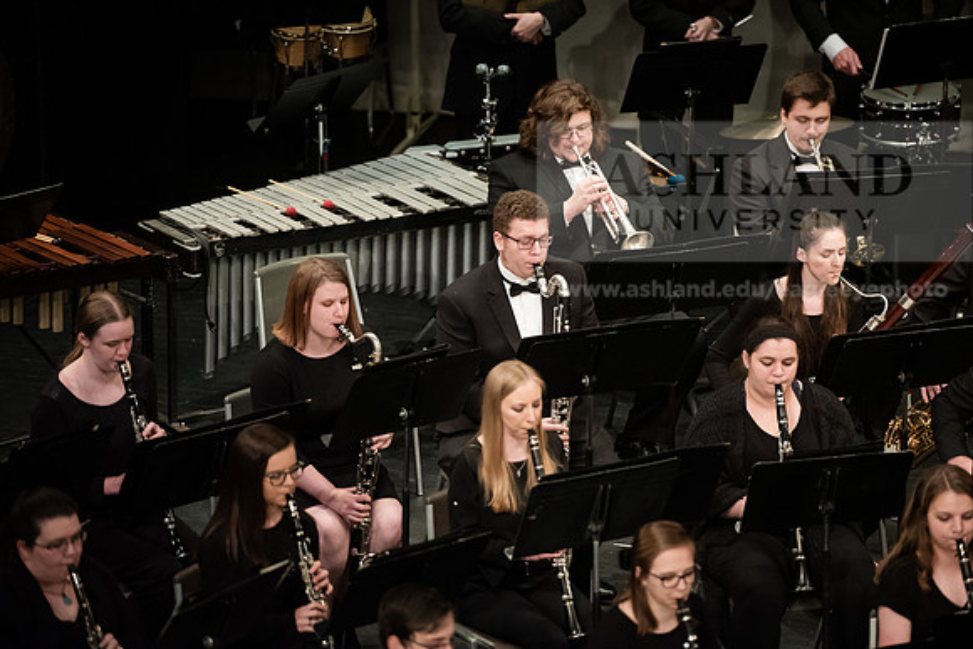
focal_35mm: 200
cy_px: 324
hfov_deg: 10.3
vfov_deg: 6.9
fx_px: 5407
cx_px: 486
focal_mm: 200
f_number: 3.2
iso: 3200
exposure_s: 1/250
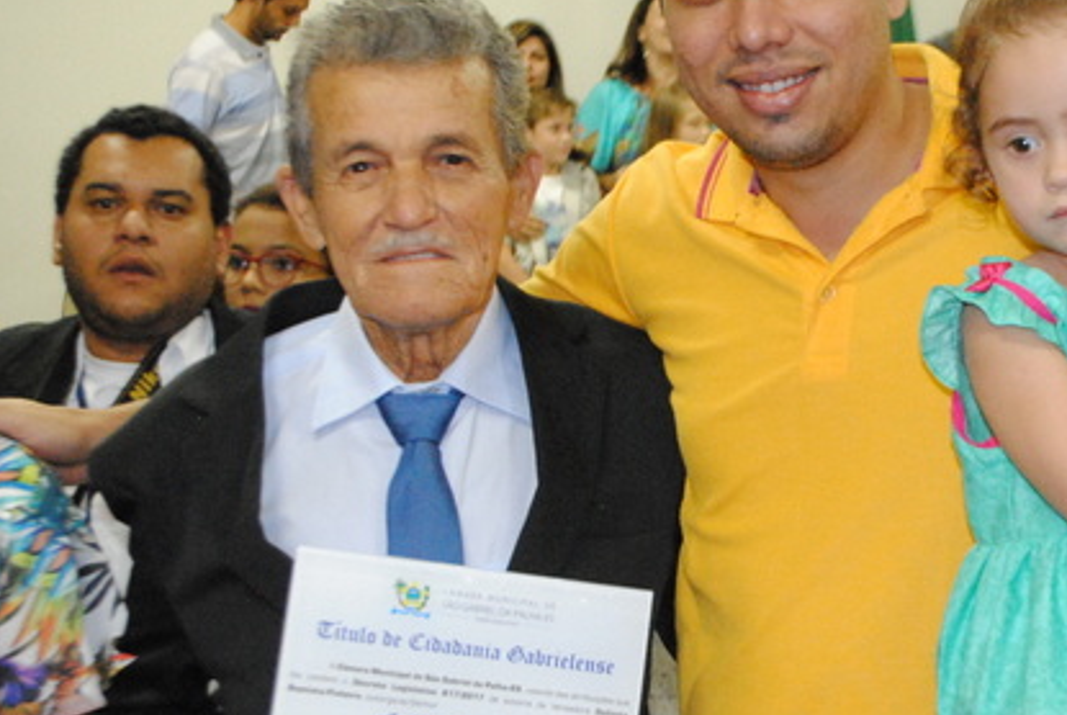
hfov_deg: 24.4
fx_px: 2404
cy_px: 387
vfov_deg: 16.9
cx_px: 923
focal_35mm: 81
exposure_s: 1/40
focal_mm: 28
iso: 1600
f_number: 4.5
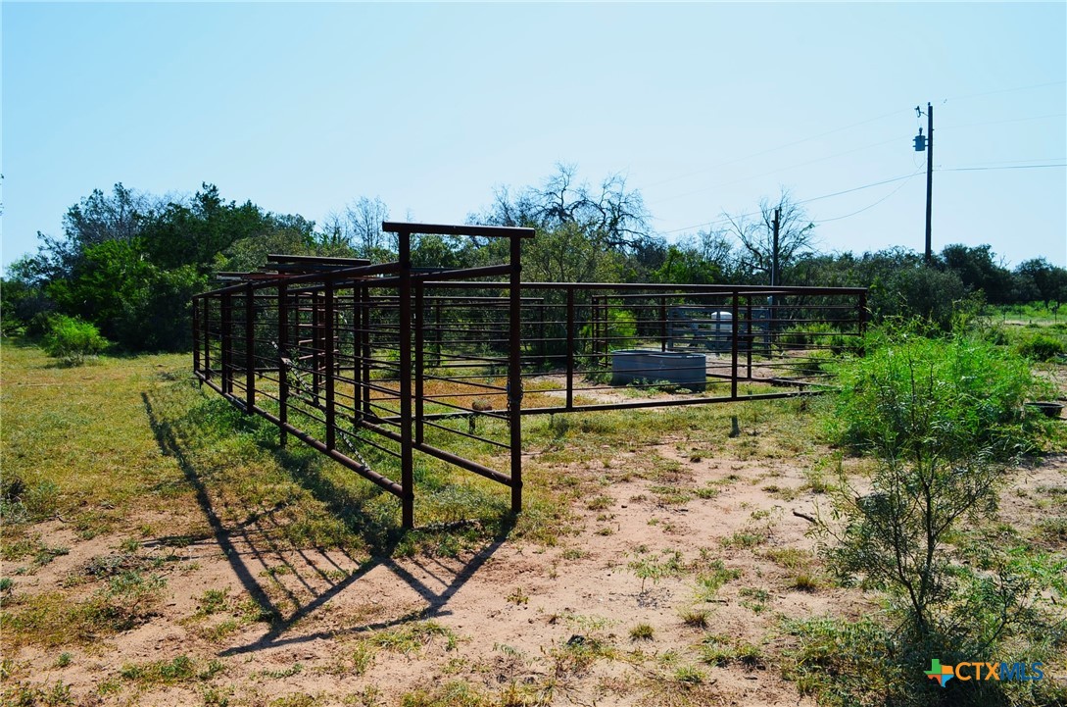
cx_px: 534
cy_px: 354
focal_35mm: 27
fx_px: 798
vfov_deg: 47.7
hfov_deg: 67.5
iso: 110
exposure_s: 1/125
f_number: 11
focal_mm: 18
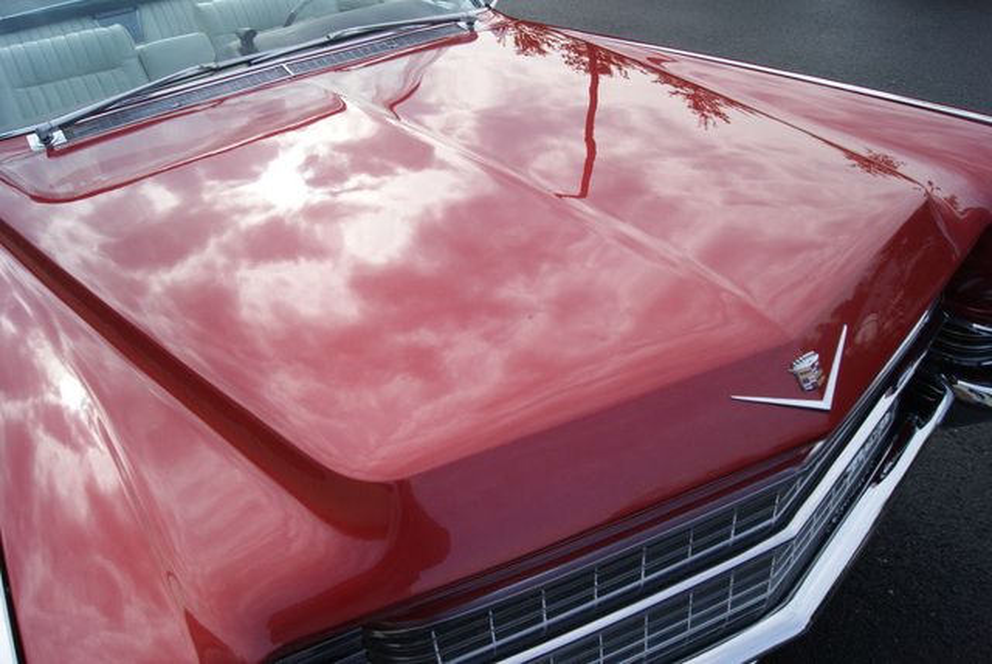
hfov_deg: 67.3
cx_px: 496
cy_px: 332
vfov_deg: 48.0
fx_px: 745
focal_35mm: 27
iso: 100
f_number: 9
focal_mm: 18
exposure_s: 1/80
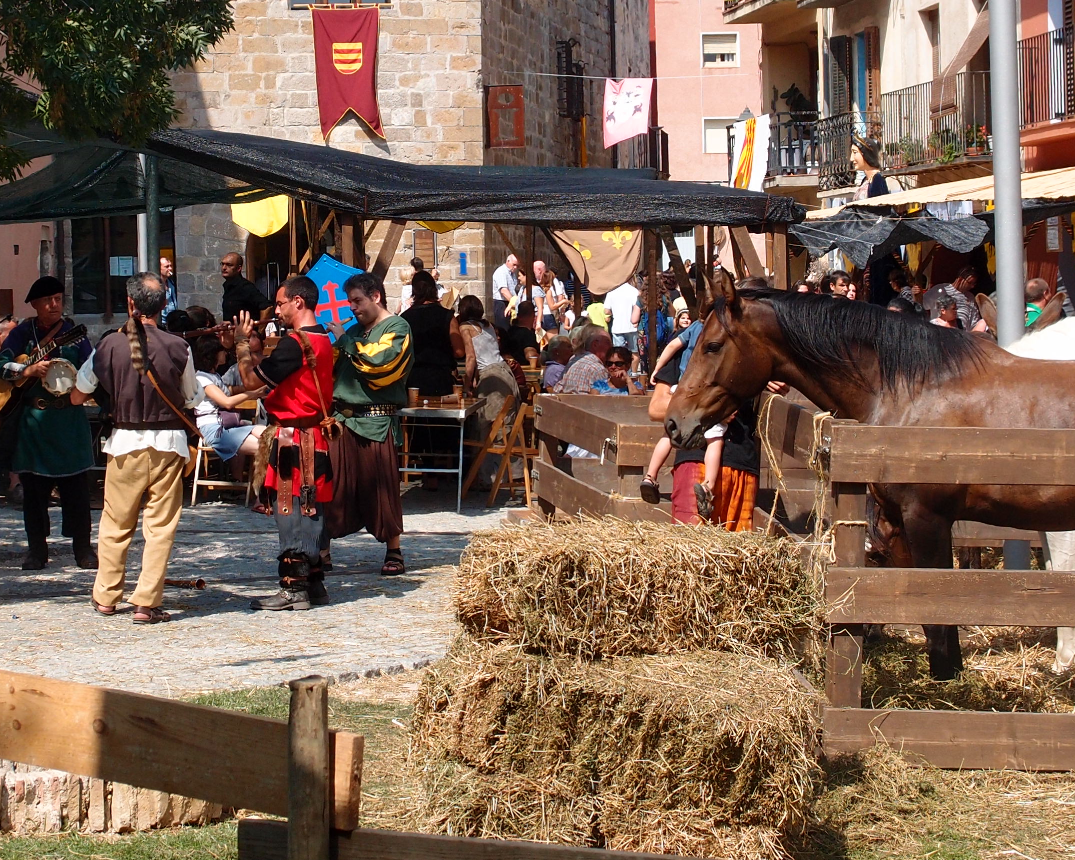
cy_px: 328
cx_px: 536
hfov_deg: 21.0
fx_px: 2896
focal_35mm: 91
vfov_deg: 16.9
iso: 100
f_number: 3.5
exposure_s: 1/1000
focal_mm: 11.84
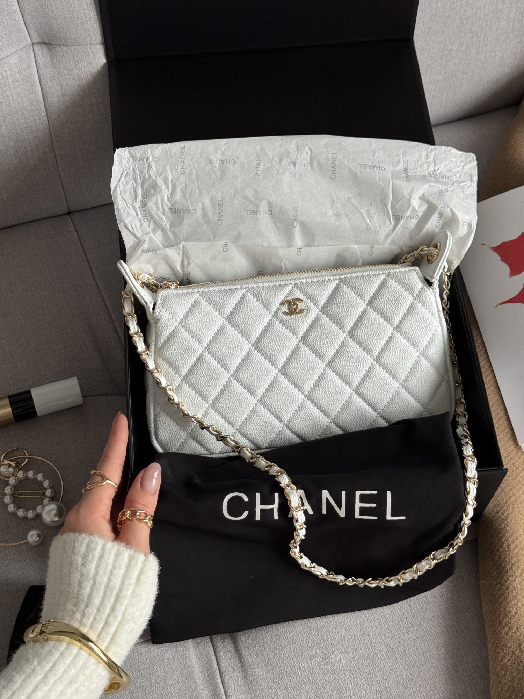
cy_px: 350
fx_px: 969
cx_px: 262
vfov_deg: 39.7
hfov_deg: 30.3
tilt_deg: -63.9
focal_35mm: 48
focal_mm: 6.76
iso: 125
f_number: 1.78
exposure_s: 1/60
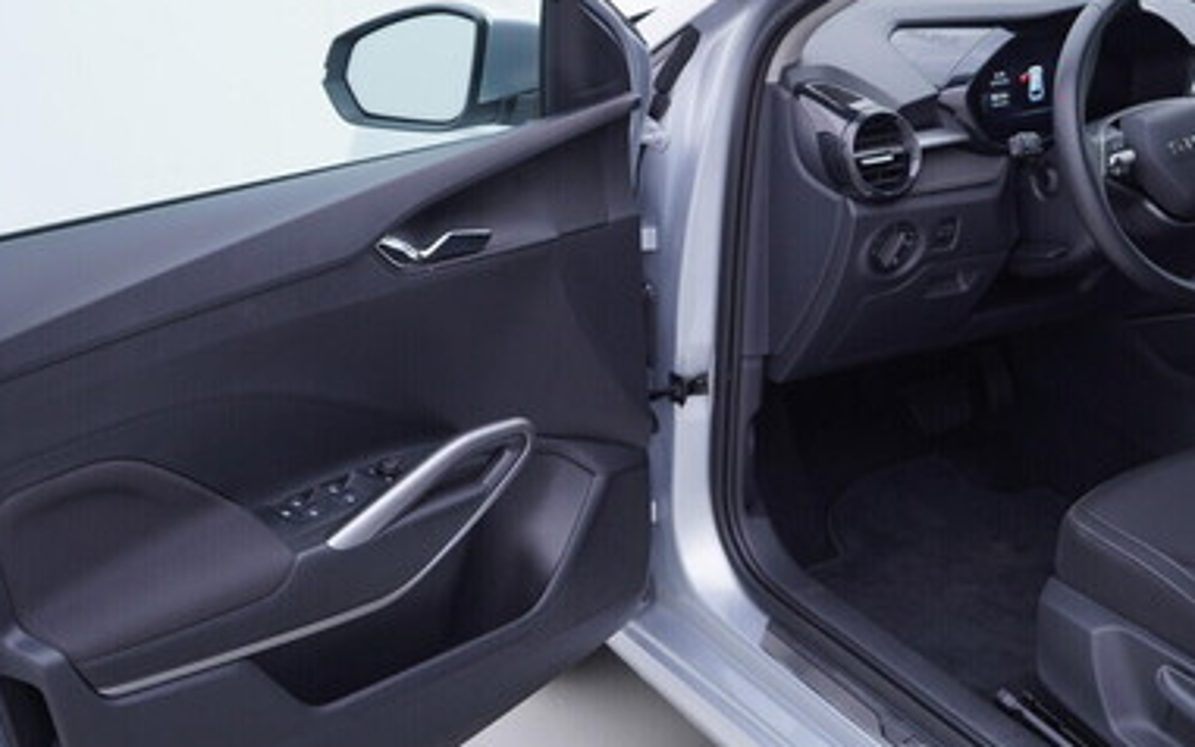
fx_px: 1726
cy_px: 303
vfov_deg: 24.4
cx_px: 681
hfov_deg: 38.1
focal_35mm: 53
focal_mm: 24
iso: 125
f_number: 3.2
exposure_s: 1/50
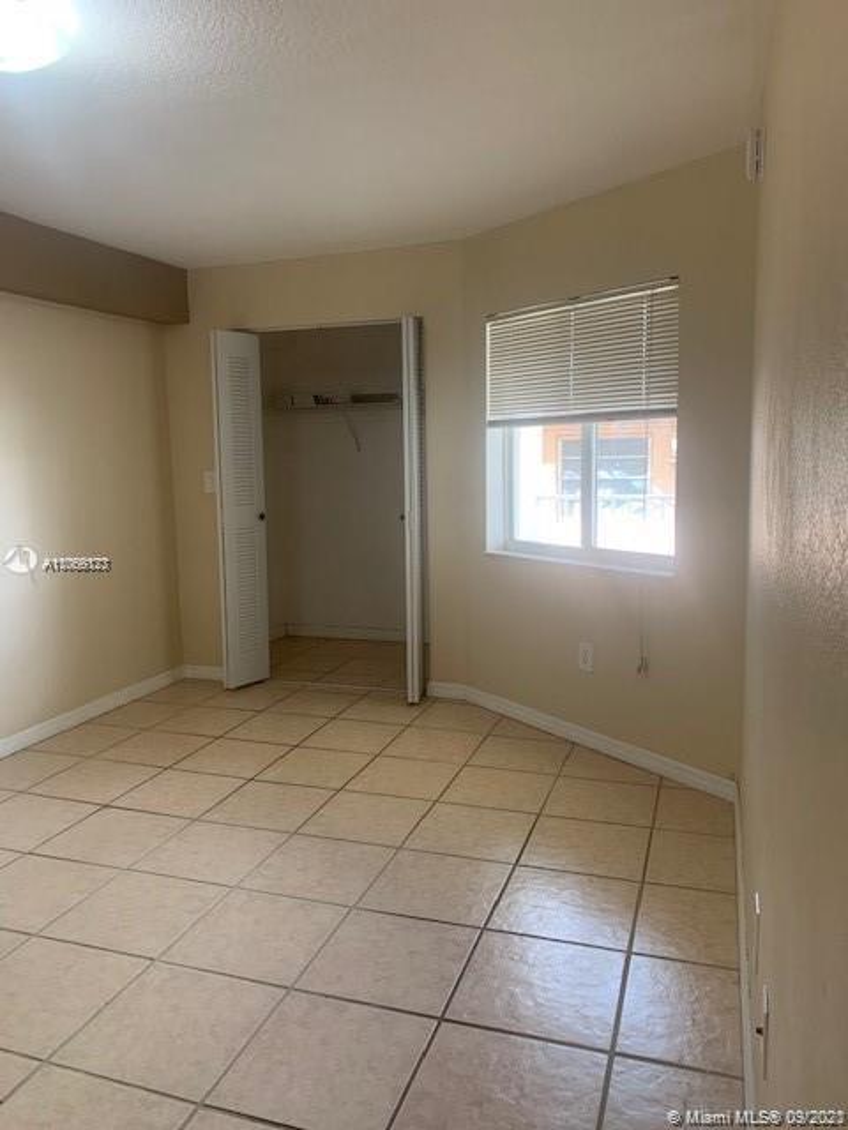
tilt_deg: -7.8
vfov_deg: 67.3
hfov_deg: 53.1
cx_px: 424
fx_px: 849
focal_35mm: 26
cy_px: 565
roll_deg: +1.1
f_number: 1.8
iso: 80
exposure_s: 1/60
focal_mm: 4.25
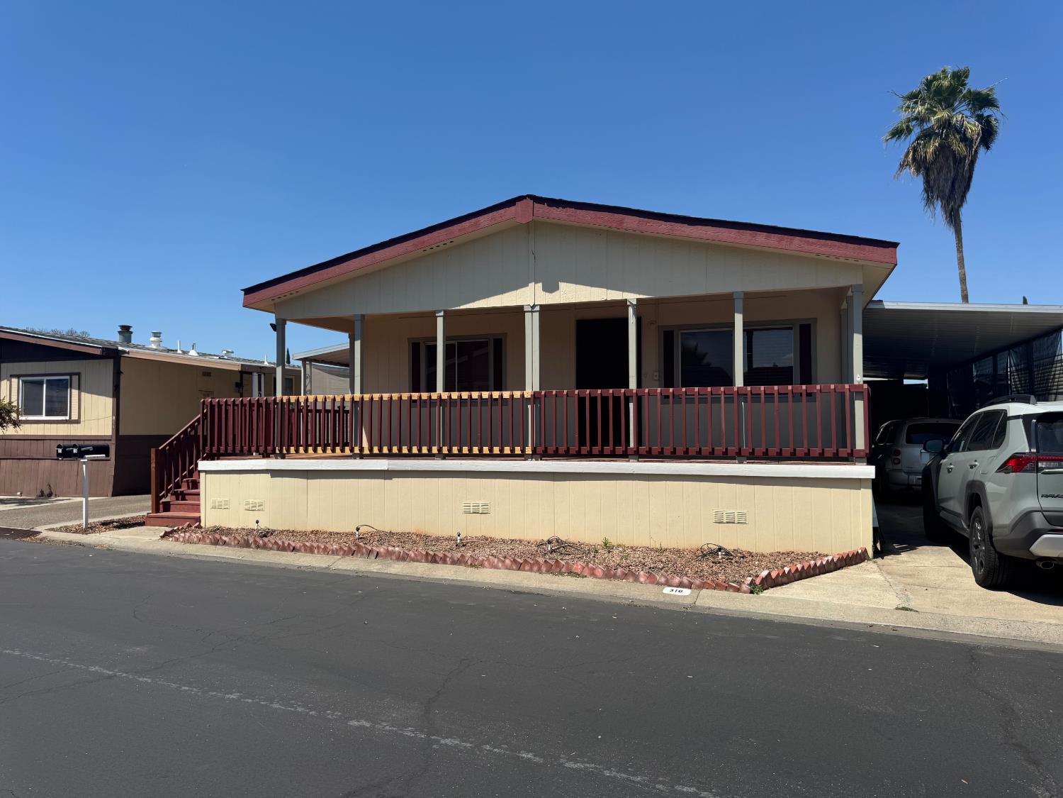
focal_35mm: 24
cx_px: 532
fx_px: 737
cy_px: 399
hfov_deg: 71.6
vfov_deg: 56.8
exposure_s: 1/4950
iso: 80
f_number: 1.78
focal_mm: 6.76
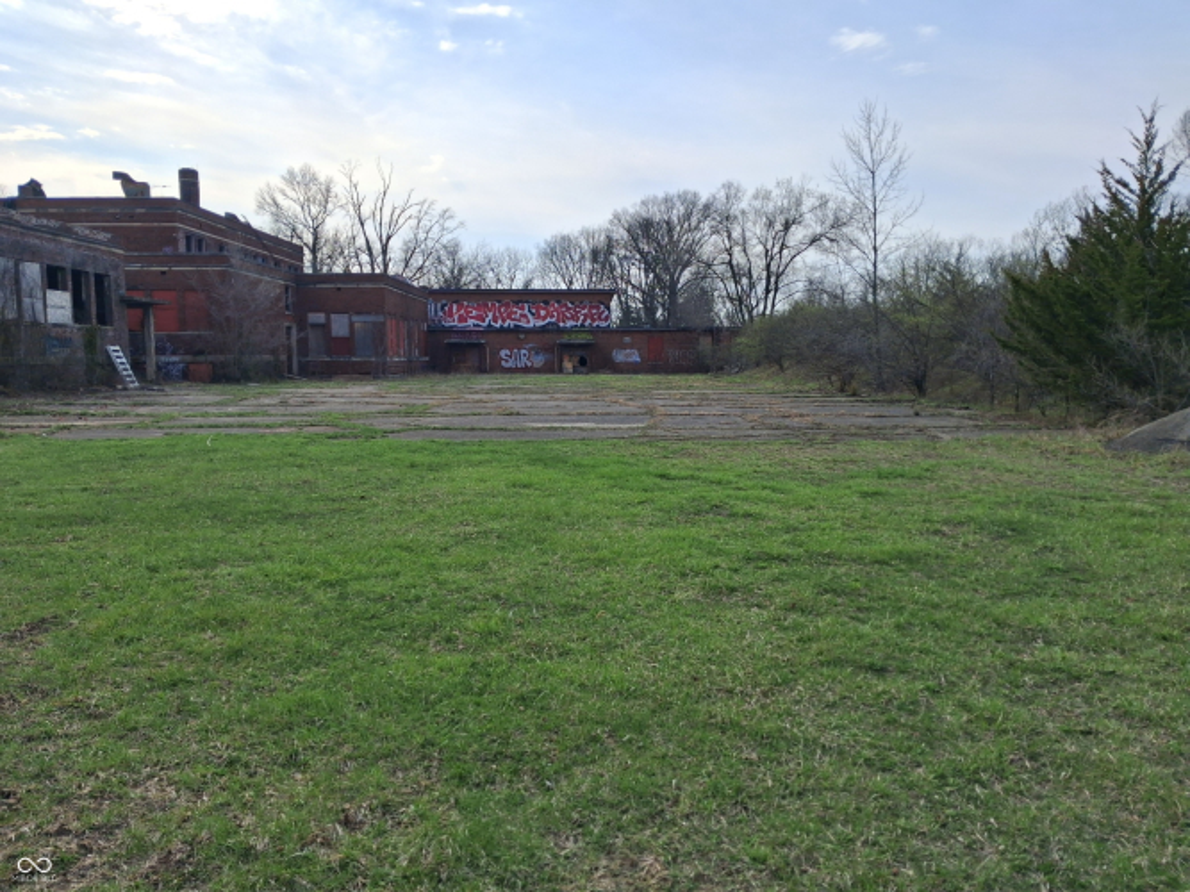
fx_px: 928
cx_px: 595
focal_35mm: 27
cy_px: 446
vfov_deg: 51.3
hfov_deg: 65.3
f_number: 1.8
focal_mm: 4
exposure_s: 1/1055
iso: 25
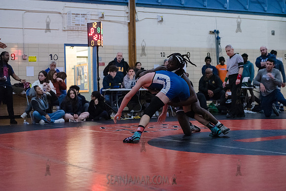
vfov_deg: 21.9
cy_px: 96
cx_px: 143
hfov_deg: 32.4
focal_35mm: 62
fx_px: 493
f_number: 3.2
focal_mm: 62
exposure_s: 1/400
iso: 8000
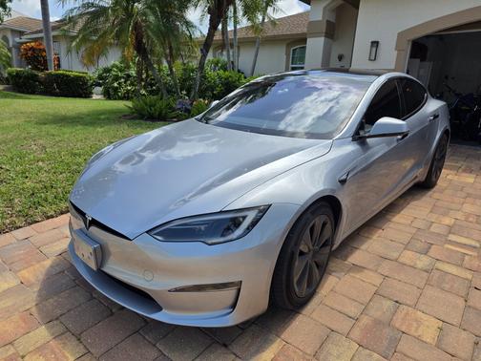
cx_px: 240
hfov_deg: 73.9
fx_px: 320
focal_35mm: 23
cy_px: 180
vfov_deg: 58.9
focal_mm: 6.25
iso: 80
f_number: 1.7
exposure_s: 1/4434
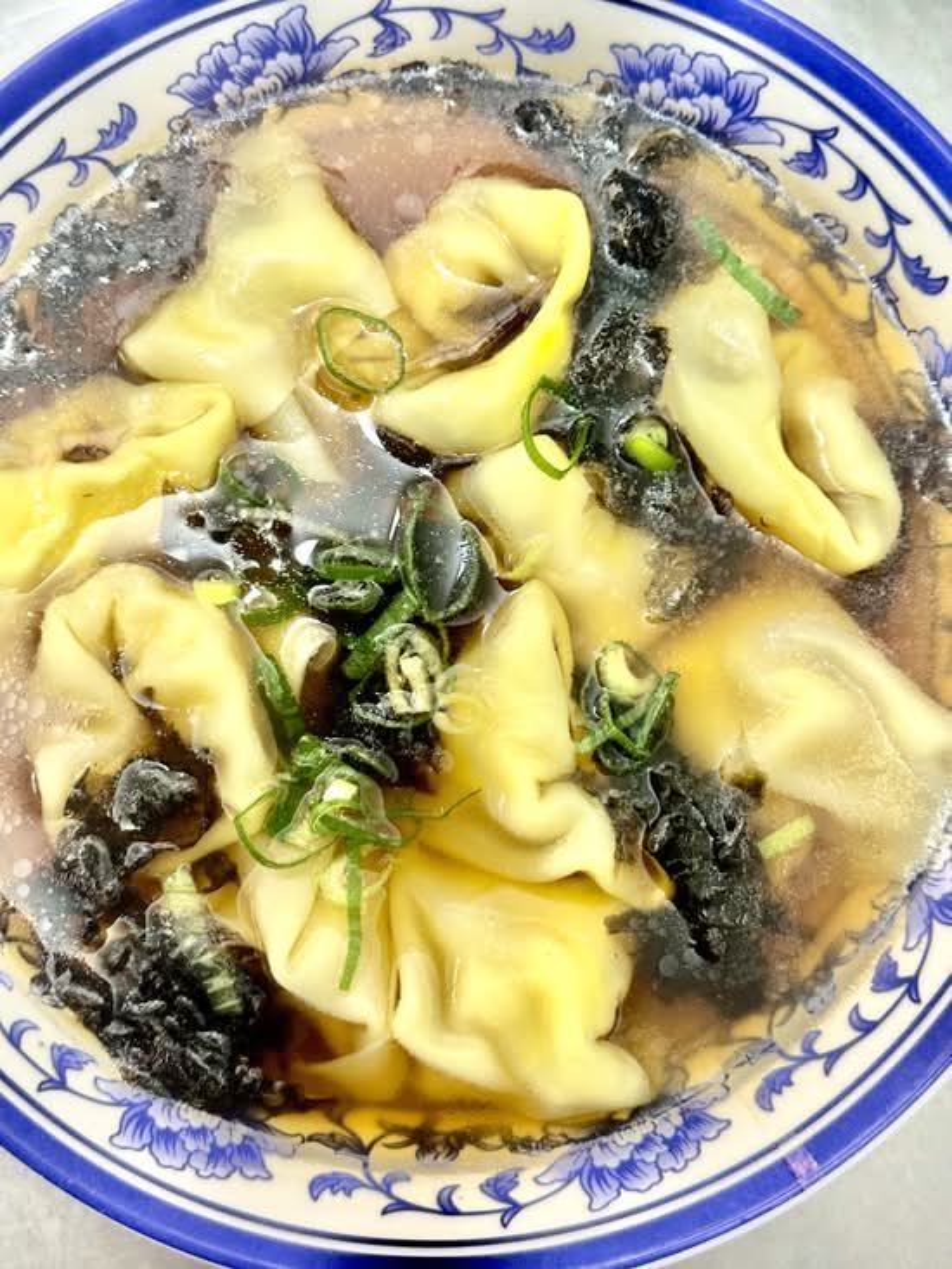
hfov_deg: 30.3
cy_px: 634
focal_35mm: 48
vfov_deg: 39.7
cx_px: 476
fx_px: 1760
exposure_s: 1/33
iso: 250
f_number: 1.78
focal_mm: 6.76
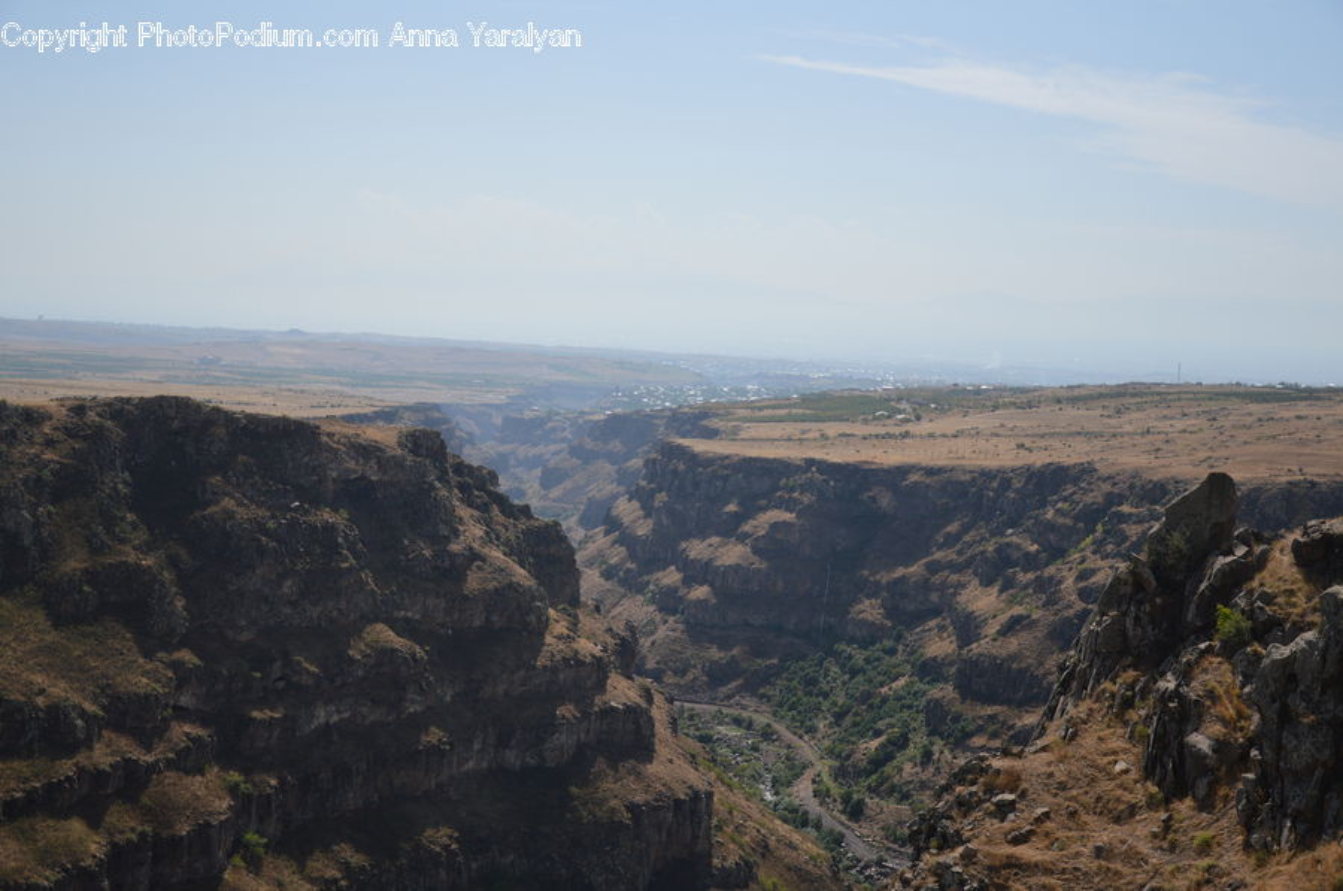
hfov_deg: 43.7
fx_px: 1676
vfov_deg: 29.8
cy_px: 446
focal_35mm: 45
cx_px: 672
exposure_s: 1/1250
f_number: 4.2
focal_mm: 30
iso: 100
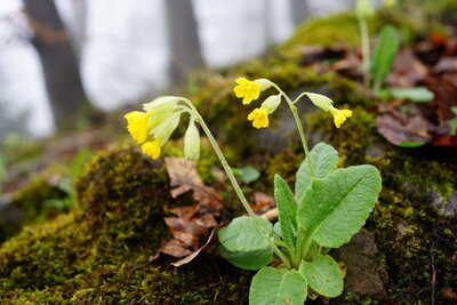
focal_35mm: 35
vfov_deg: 37.9
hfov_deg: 54.4
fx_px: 444
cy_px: 152
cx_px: 228
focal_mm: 35
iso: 200
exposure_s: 1/80
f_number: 4.5
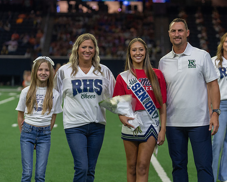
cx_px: 126
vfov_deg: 12.9
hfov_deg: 16.1
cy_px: 87
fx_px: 805
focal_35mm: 120
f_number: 2.8
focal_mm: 100
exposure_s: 1/320
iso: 1000
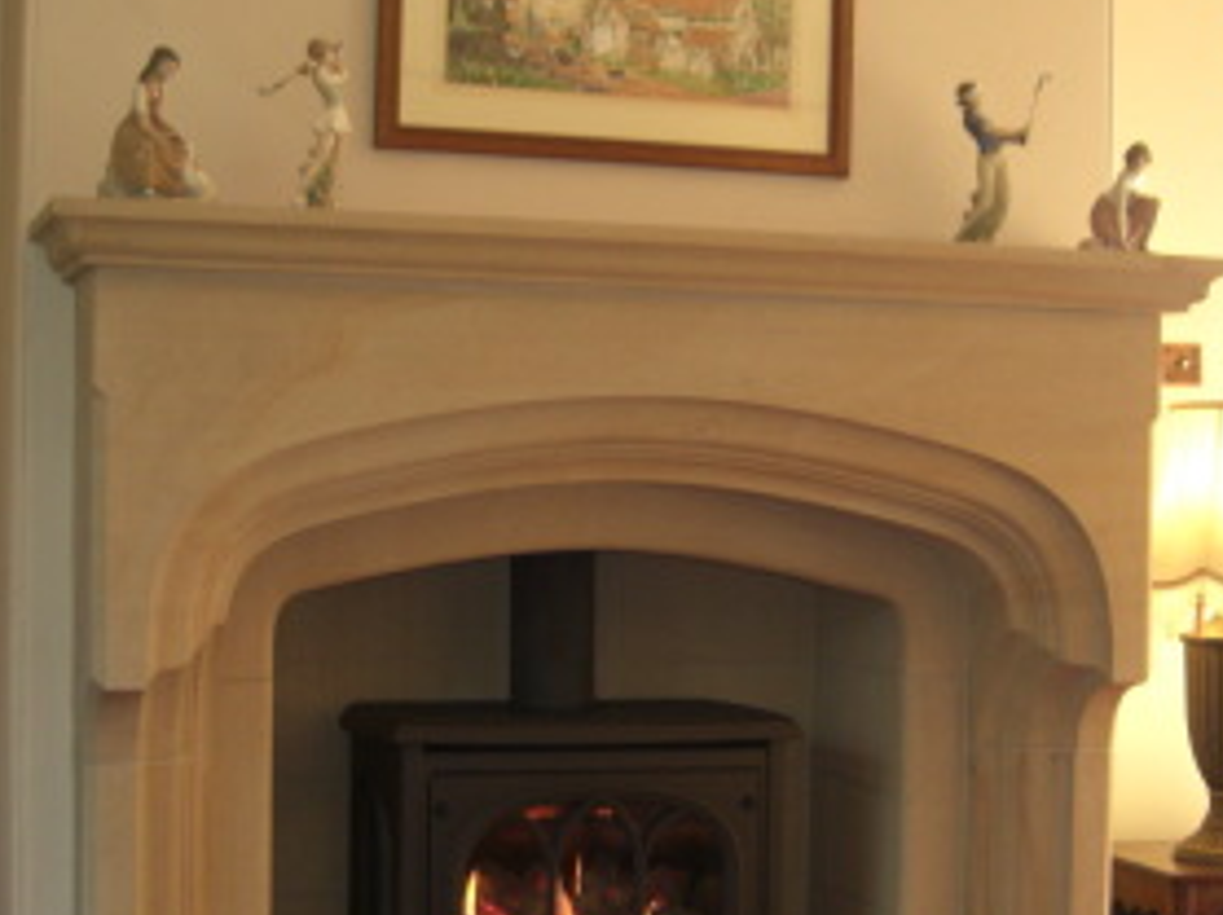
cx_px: 625
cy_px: 589
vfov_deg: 20.9
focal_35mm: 70
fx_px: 2471
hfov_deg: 27.8
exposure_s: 1/40
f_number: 2.8
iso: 200
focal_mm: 7.9
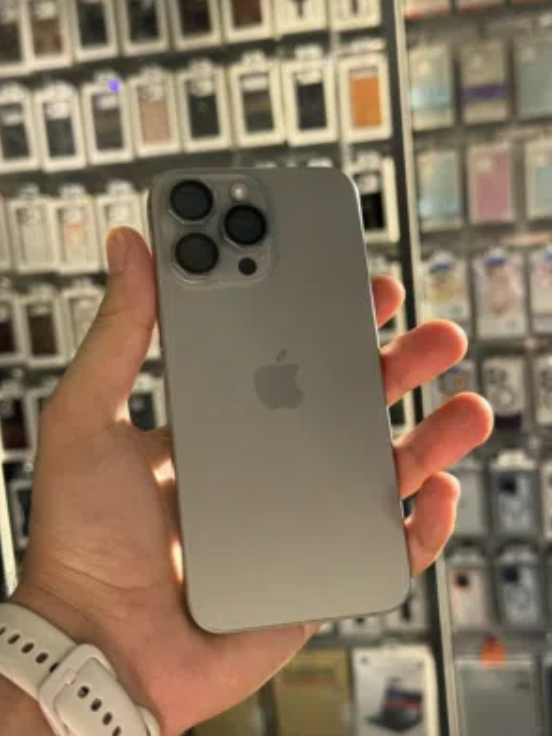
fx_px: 1042
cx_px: 278
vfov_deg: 38.9
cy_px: 374
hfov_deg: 29.7
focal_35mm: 49
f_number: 1.78
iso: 64
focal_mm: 6.76
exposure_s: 1/900
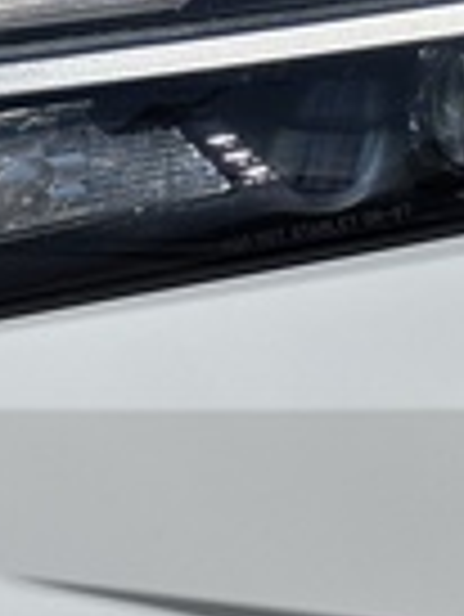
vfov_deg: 12.2
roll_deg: -2.0
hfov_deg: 9.3
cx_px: 351
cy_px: -29
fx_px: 2837
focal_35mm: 159
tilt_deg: -6.7
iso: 25
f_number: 1.6
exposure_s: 1/9091
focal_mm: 5.96
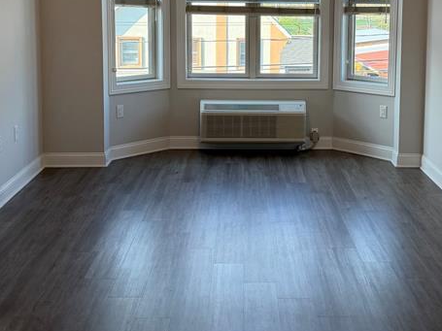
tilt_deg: -6.1
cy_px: 66
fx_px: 689
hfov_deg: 35.4
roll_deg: -0.7
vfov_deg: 26.5
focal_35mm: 54
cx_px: 263
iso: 200
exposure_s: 1/230
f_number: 1.78
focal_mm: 6.76
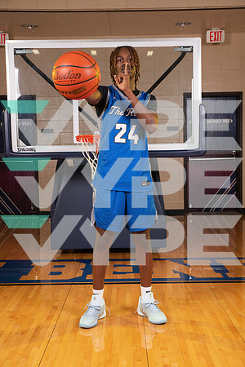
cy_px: 184
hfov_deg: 28.1
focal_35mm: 48
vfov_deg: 41.1
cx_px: 122
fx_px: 490
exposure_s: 1/320
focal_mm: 48
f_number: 7.1
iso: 320
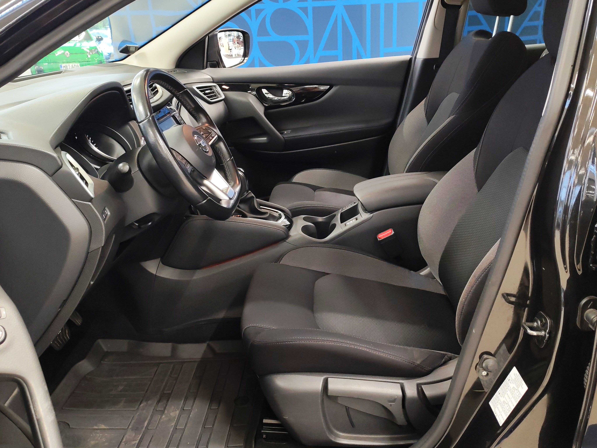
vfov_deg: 41.8
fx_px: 586
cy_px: 224
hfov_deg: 54.0
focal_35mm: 34
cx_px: 298
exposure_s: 1/50
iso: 1250
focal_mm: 6.12
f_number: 1.9
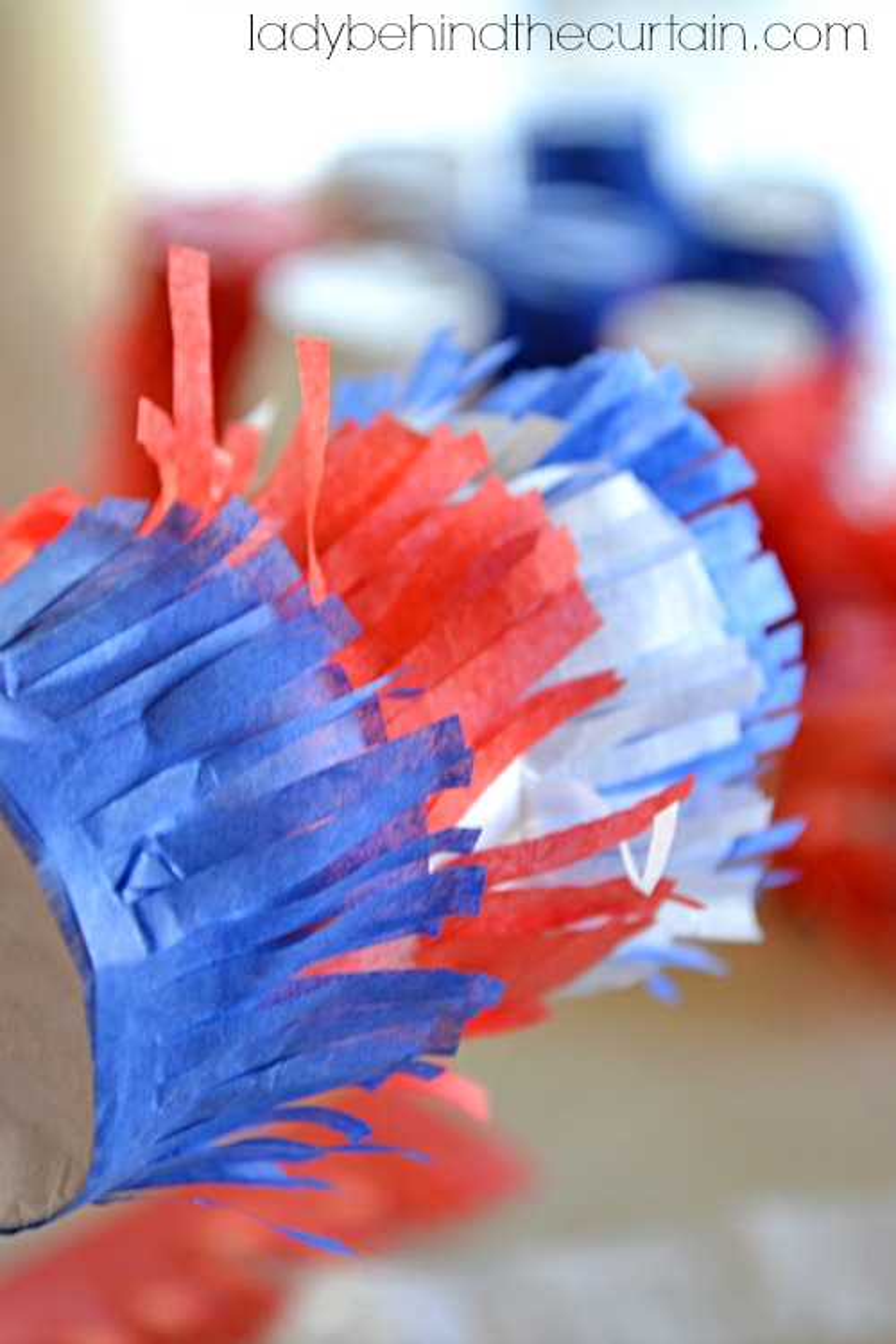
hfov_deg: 17.5
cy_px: 672
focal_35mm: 78
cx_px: 448
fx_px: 2912
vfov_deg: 26.0
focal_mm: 52
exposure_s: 1/15
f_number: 5.6
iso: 500
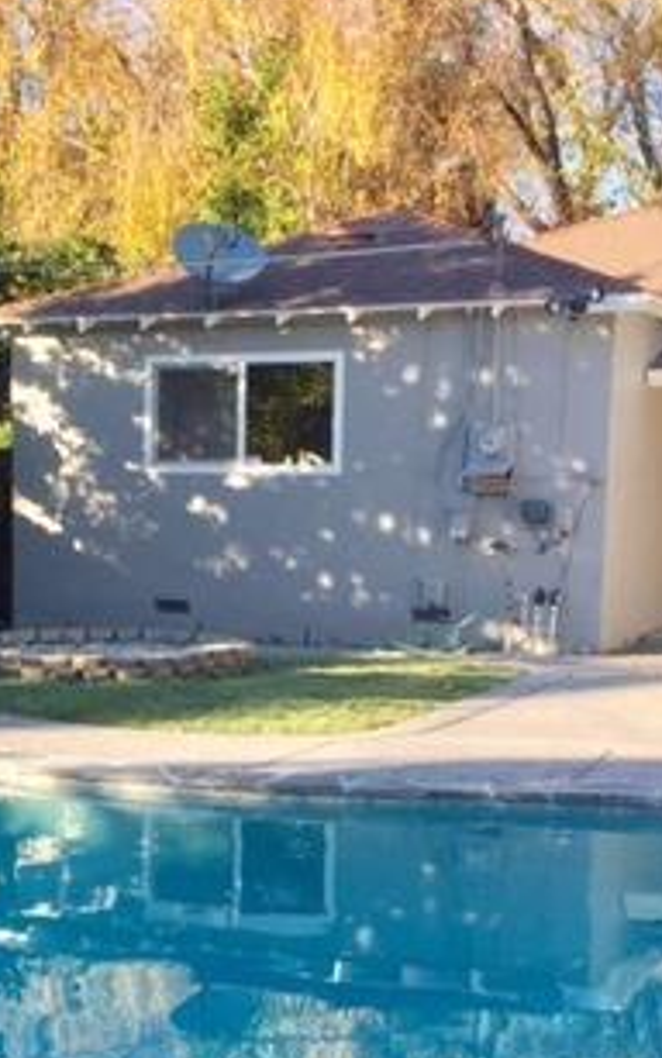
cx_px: 186
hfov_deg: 20.2
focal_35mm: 64
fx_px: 1847
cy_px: 775
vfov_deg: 31.5
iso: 32
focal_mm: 4.15
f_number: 2.2
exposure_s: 1/412
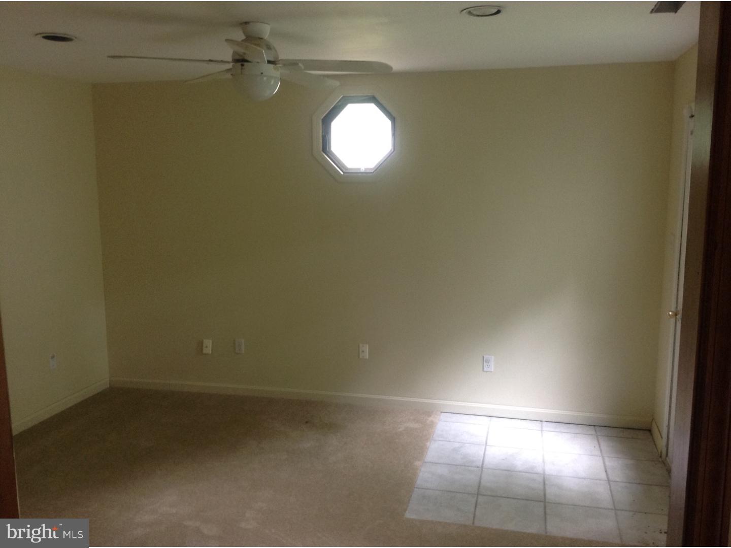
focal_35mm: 35
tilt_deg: -10.2
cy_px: 274
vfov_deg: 40.7
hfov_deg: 52.6
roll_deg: -0.7
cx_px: 366
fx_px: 739
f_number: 2.4
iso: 125
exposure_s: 1/15
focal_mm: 4.28
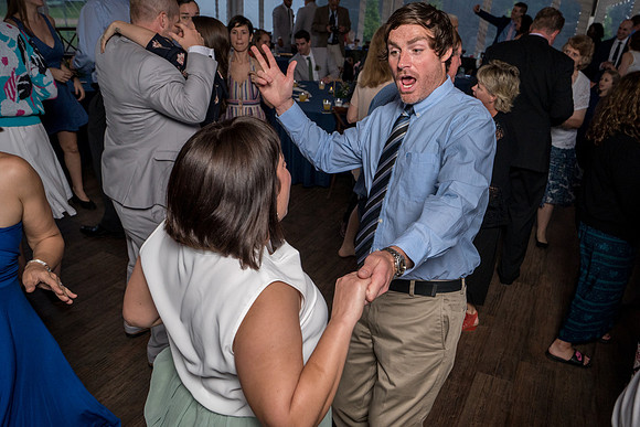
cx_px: 347
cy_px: 237
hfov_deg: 60.6
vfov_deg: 42.6
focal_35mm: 31
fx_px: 547
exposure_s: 1/200
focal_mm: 27
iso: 2000
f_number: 5.6
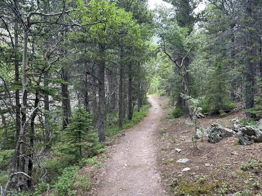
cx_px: 131
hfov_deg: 71.6
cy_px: 98
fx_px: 182
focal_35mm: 24
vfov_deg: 56.8
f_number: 1.78
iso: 64
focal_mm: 6.86
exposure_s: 1/121
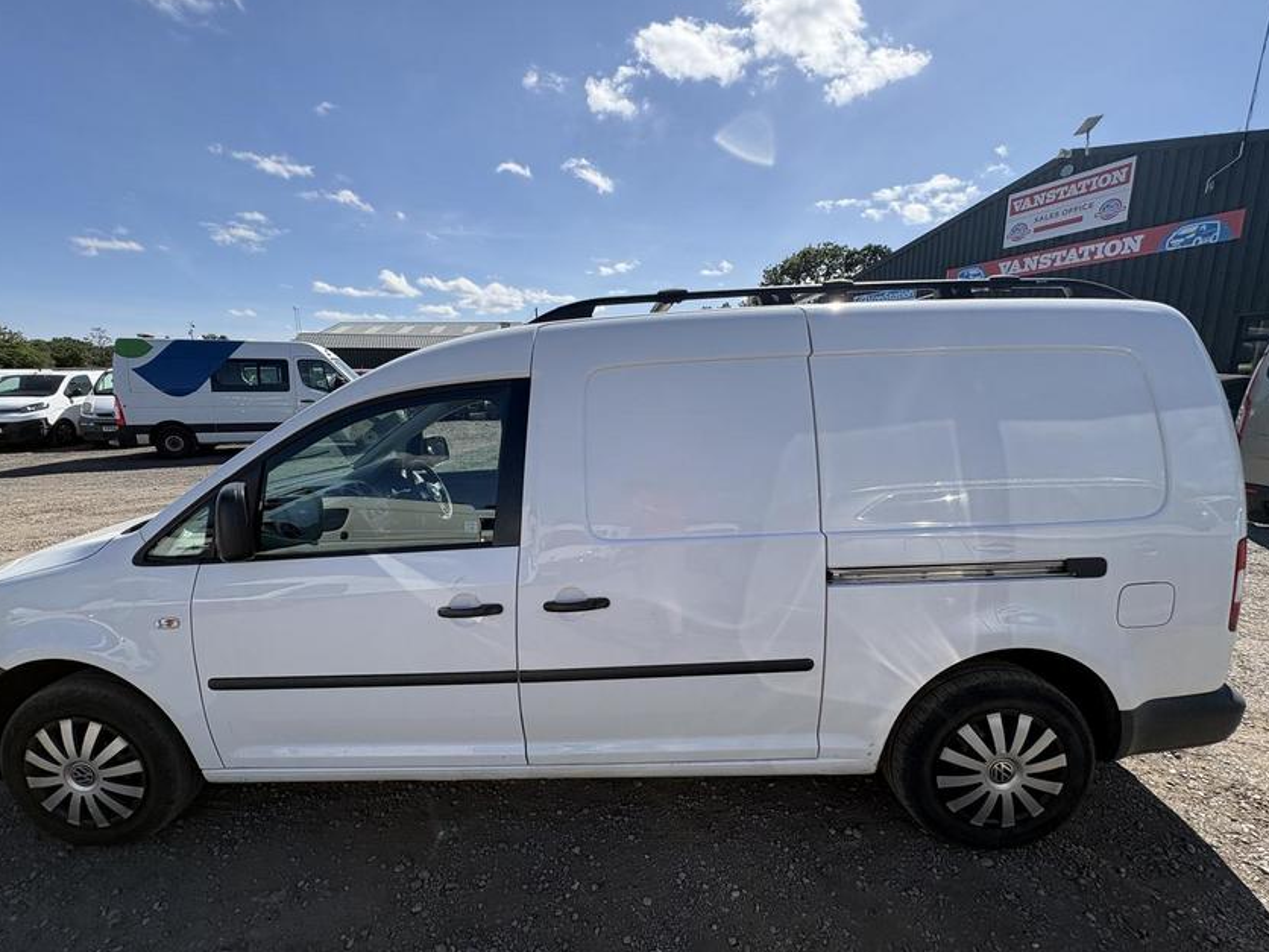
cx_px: 597
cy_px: 478
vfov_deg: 81.7
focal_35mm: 15
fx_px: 550
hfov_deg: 98.1
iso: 50
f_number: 2.2
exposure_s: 1/1709
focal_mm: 2.22
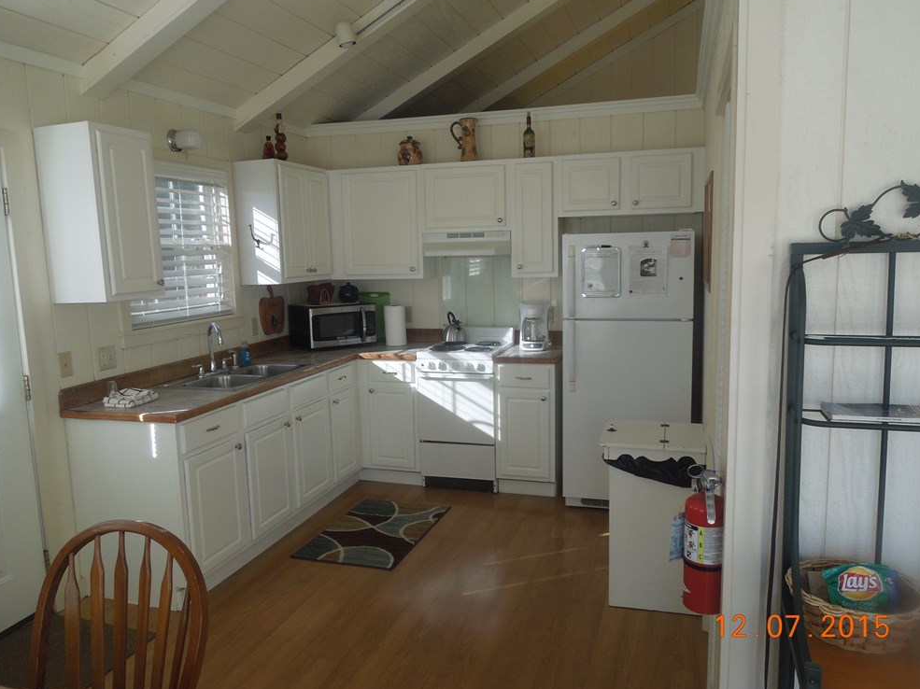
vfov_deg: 53.0
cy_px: 344
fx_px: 691
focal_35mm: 26
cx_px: 453
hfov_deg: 67.3
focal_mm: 4.5
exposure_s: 1/60
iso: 100
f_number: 3.3
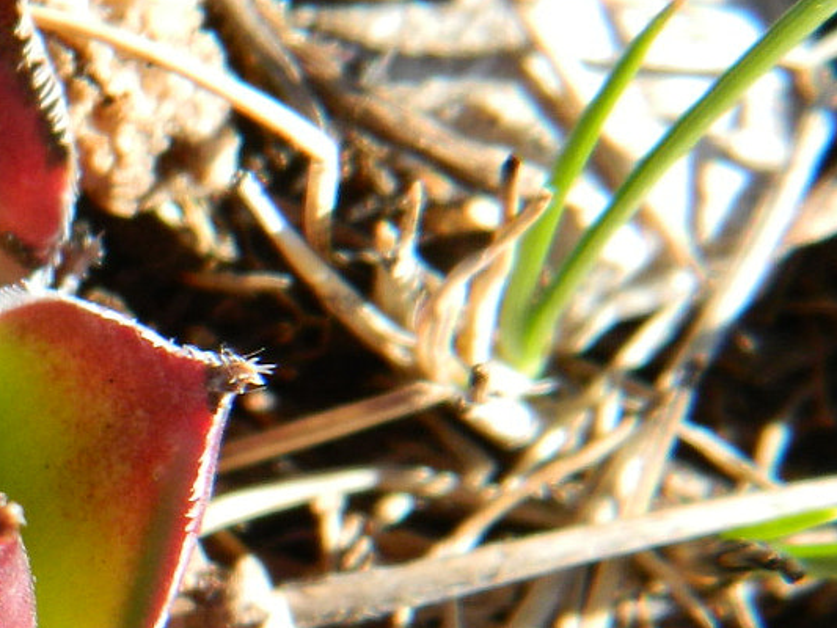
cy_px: 584
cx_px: -391
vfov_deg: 12.0
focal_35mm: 123
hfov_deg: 14.9
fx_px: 2975
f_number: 3.5
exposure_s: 1/320
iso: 125
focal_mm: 7.3
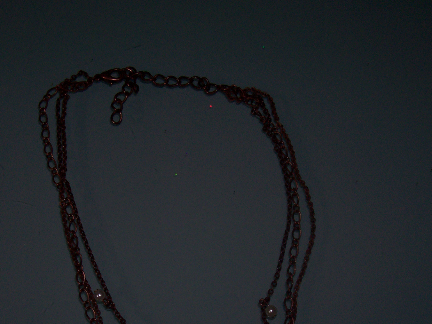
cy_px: 273
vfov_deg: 24.7
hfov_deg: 33.2
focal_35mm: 58
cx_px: 200
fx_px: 724
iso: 80
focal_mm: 5.6
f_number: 2.7
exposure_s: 1/64
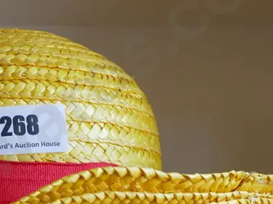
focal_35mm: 196
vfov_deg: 7.6
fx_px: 1546
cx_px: 22
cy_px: 143
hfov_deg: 10.0
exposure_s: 1/80
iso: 800
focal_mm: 36
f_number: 5.3
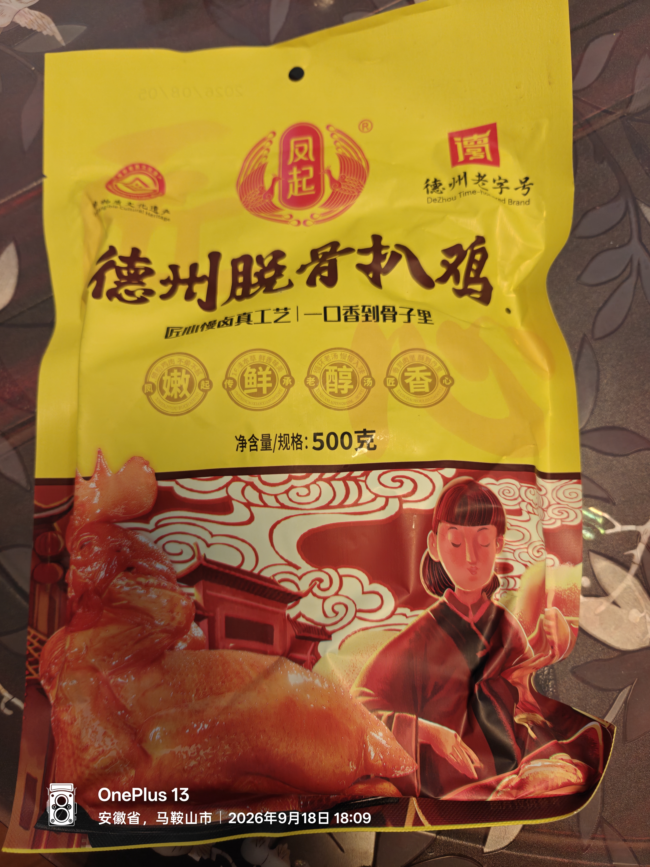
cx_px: 325
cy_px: 434
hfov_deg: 58.9
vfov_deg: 73.9
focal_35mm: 23
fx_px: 576
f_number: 1.6
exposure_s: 1/100
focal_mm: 6.06
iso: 640
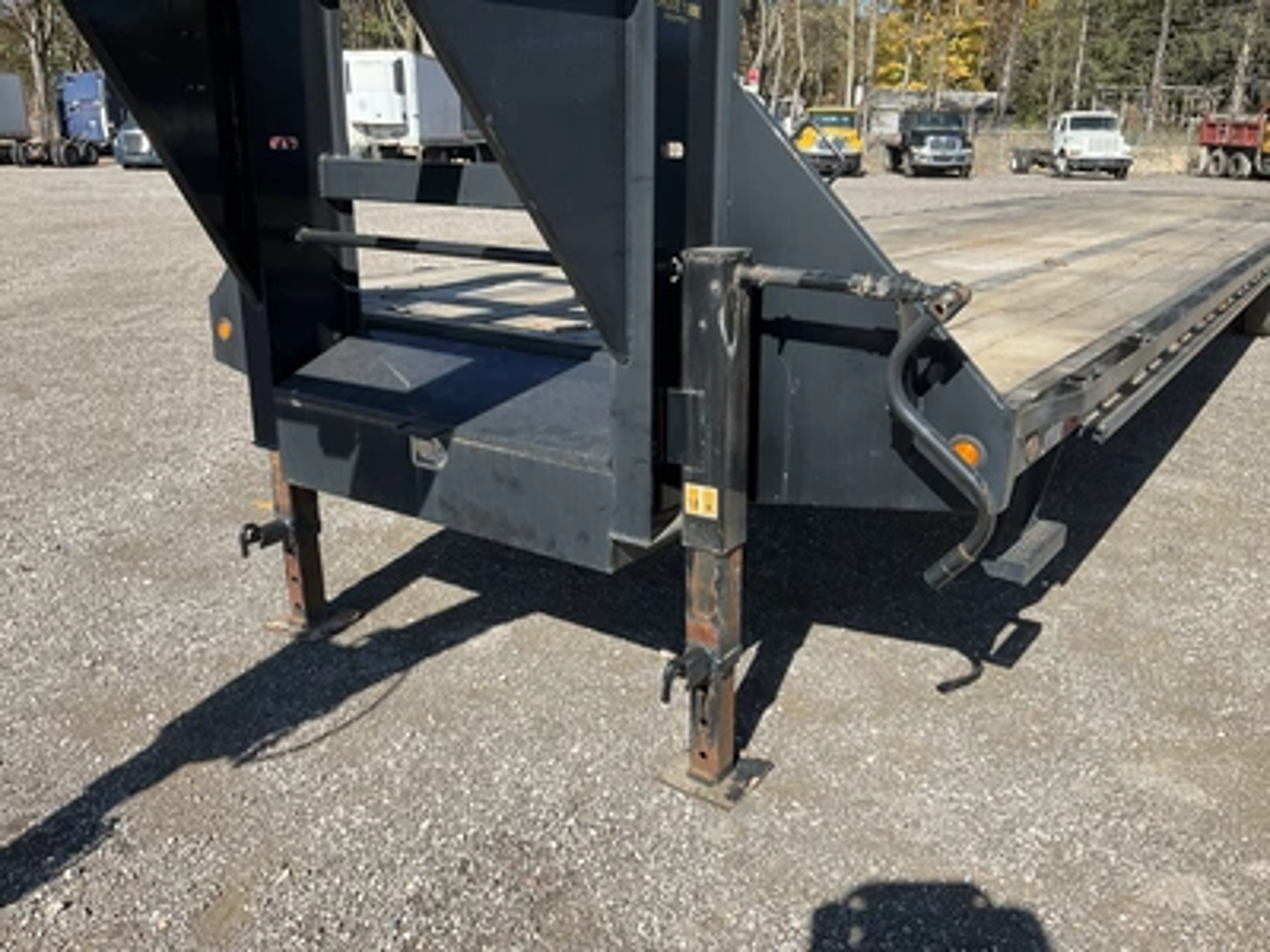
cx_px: 635
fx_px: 1064
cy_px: 476
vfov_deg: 48.2
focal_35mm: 29
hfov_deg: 61.7
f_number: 1.8
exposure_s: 1/1055
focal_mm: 3
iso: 25
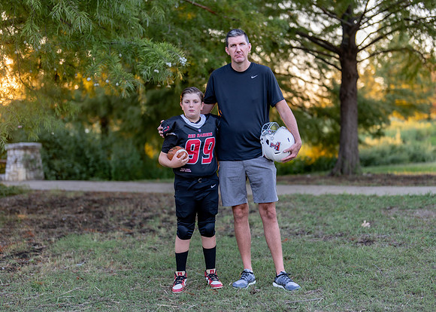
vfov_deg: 22.8
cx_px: 227
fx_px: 773
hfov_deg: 31.5
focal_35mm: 62
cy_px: 162
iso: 100
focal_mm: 50
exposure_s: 1/320
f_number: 1.2
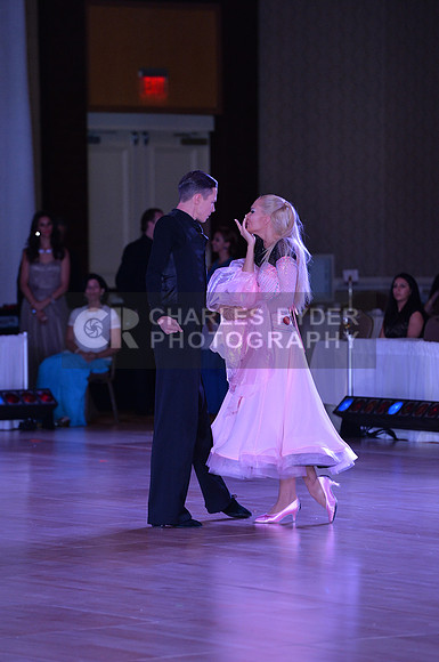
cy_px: 331
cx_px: 220
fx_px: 3669
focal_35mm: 200
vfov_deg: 10.3
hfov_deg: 6.8
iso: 2000
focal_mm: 200
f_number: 4
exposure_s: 1/250
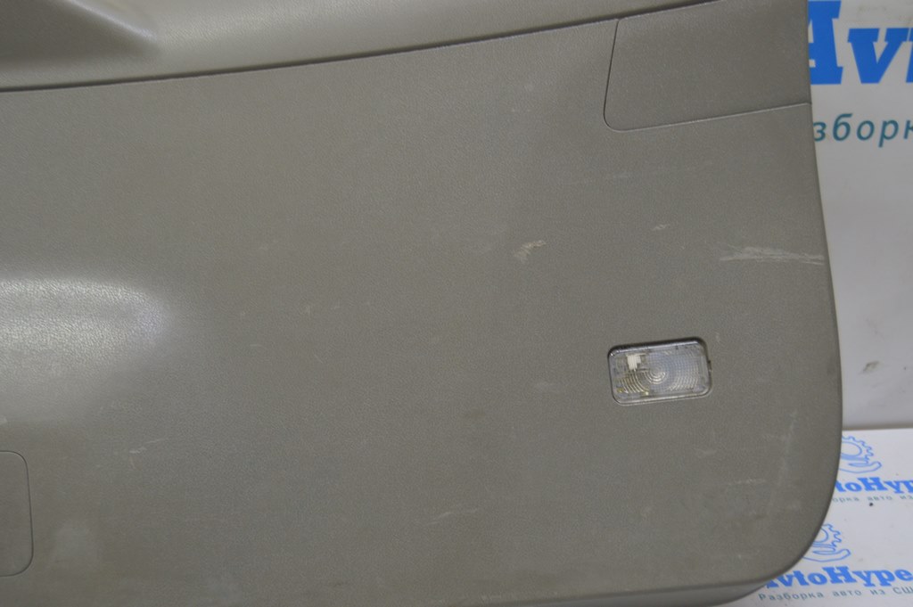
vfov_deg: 31.8
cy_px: 304
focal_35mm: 42
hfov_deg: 46.4
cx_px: 456
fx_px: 1064
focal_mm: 28
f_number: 5.6
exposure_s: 1/20
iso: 400
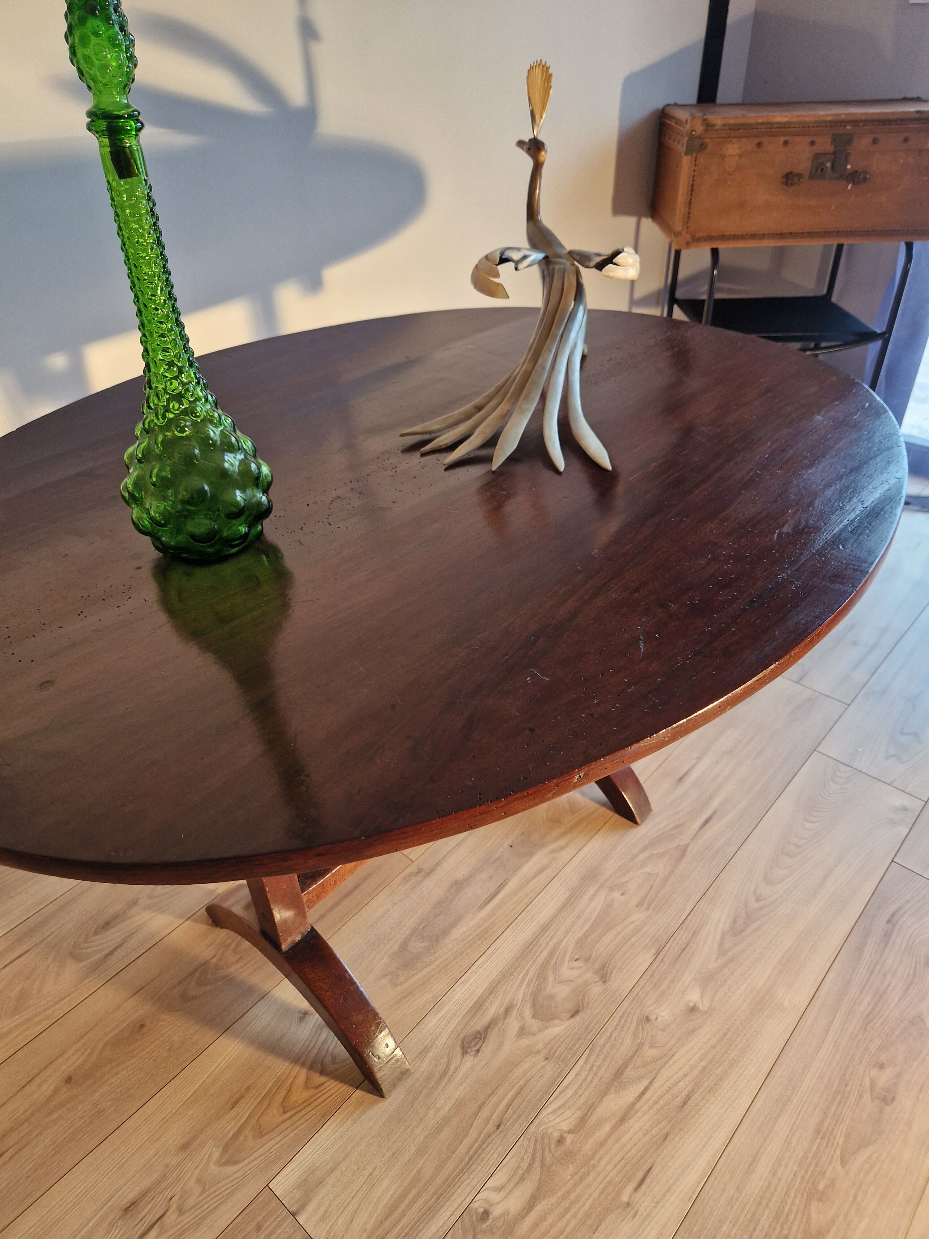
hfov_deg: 58.9
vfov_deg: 73.9
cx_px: 464
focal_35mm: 23
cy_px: 620
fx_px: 823
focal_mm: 5.4
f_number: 1.8
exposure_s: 1/180
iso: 160
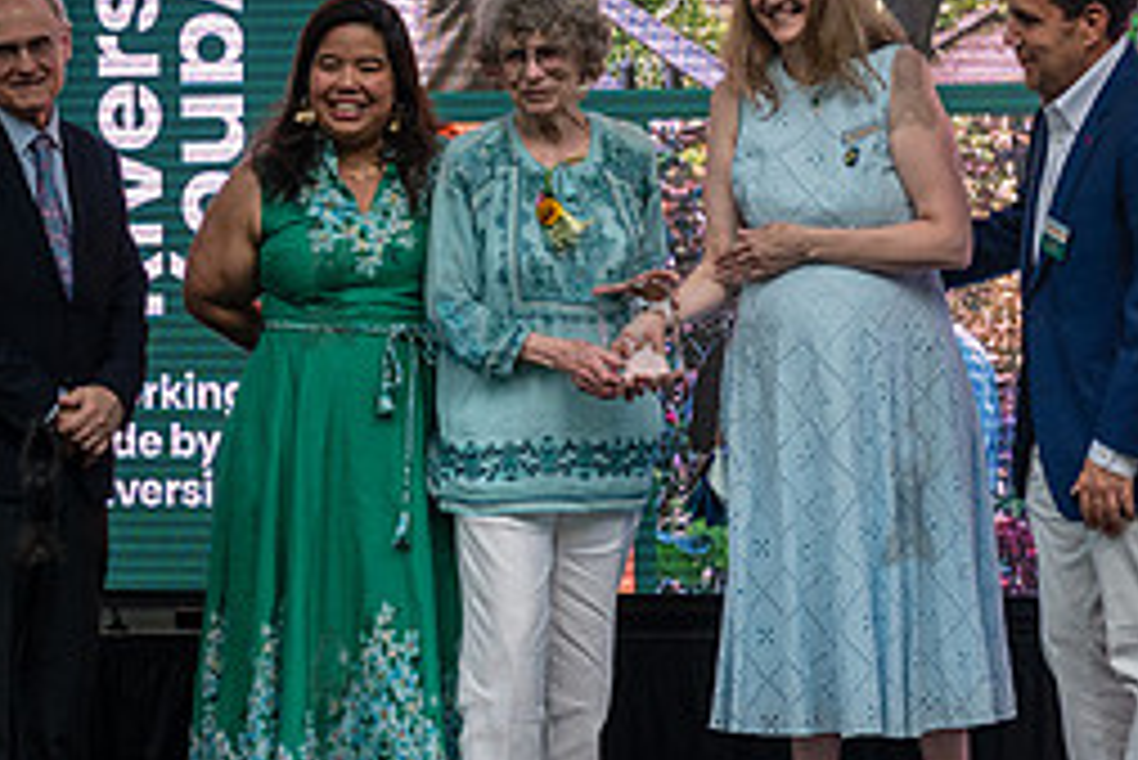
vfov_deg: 8.7
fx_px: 4997
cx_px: 904
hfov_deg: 12.9
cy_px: 486
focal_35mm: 158
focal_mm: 69
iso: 2500
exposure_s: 1/1250
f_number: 4
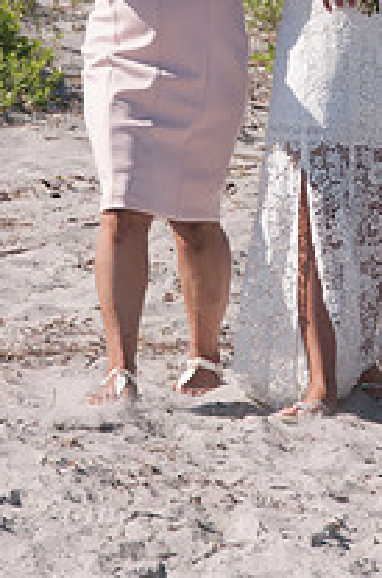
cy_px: 56
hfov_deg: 2.8
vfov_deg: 4.2
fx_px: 7838
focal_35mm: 490
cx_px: 244
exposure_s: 1/250
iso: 100
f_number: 11
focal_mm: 150
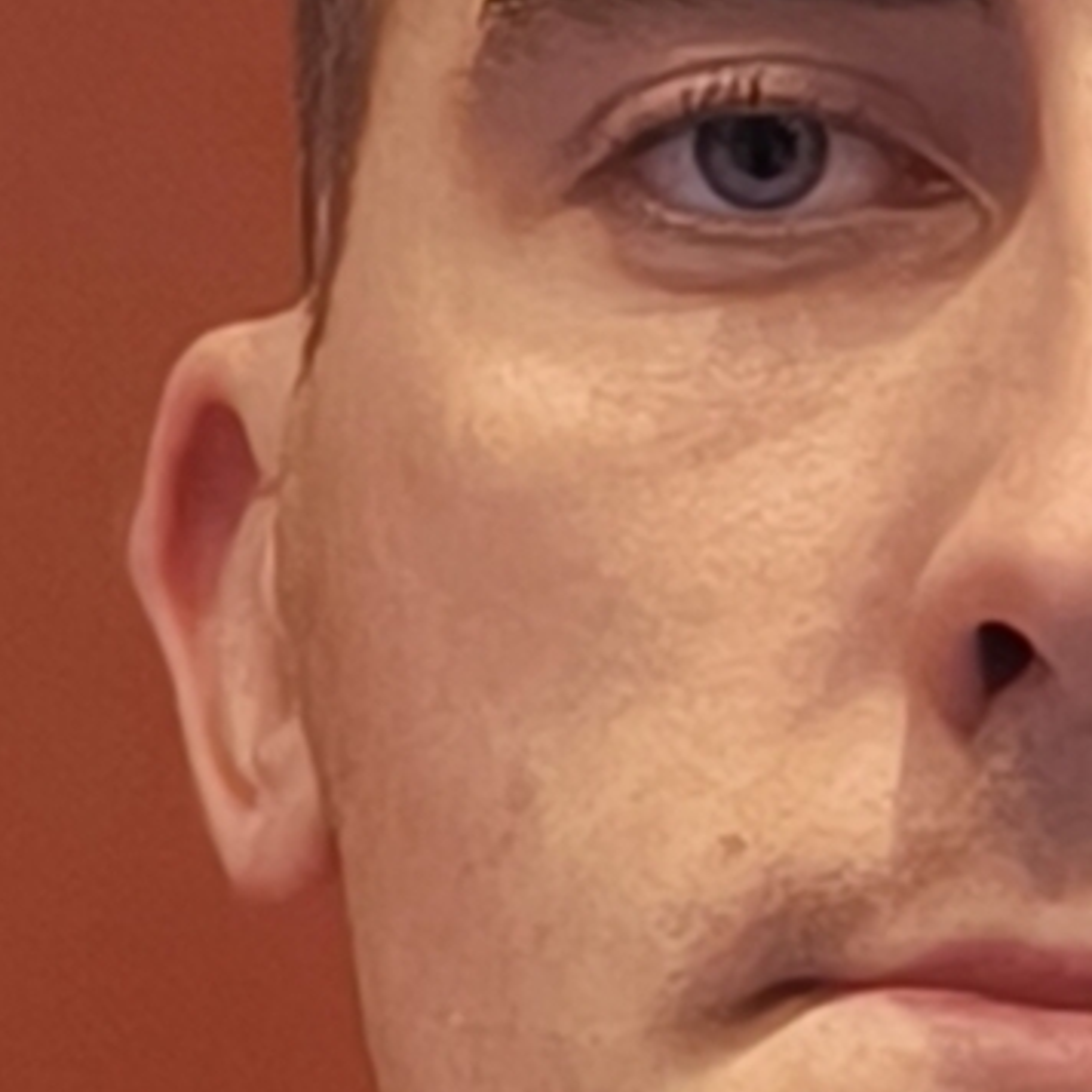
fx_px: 8137
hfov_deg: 7.7
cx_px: 883
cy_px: 2629
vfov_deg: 7.2
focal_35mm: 228
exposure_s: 1/116
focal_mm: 6.92
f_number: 1.9
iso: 500
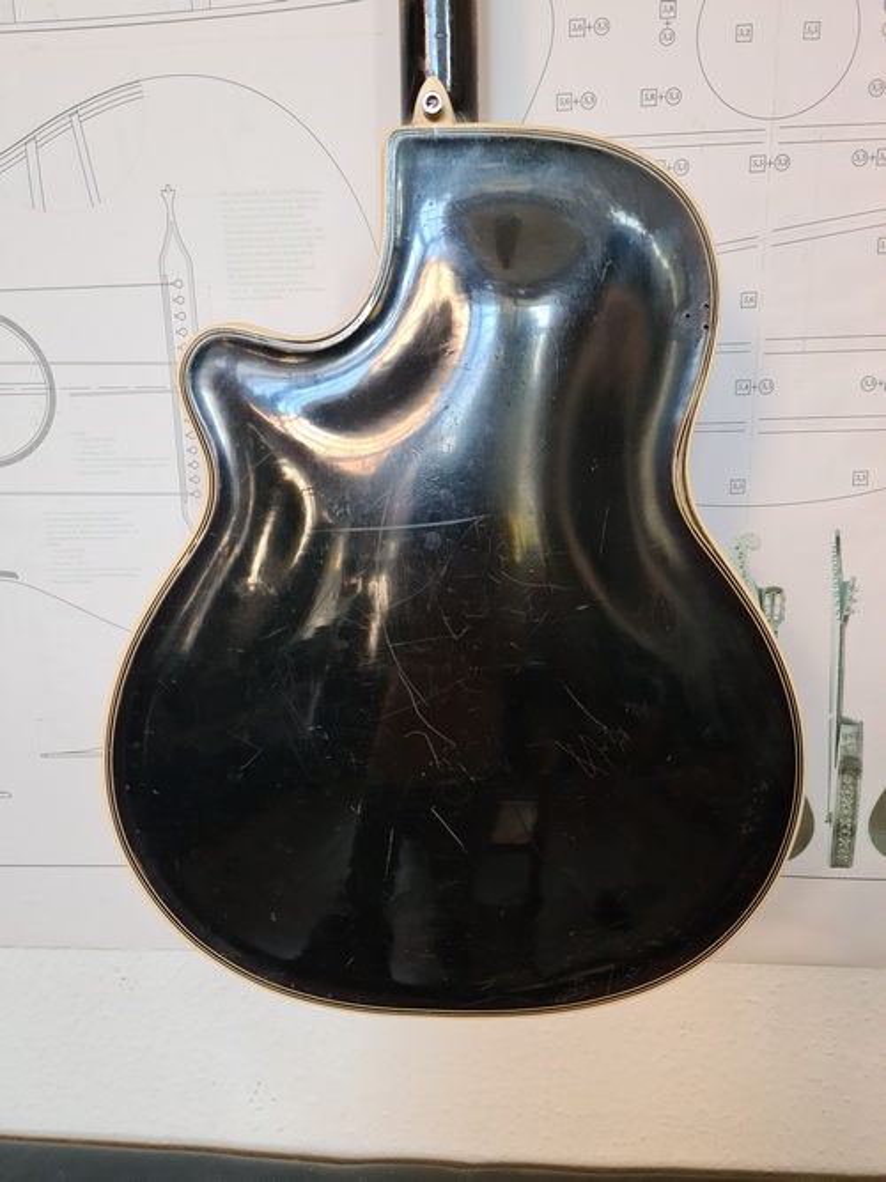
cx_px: 443
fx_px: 922
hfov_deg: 51.3
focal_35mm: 27
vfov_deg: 65.3
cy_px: 591
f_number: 2
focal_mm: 5.9
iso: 160
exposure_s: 1/50
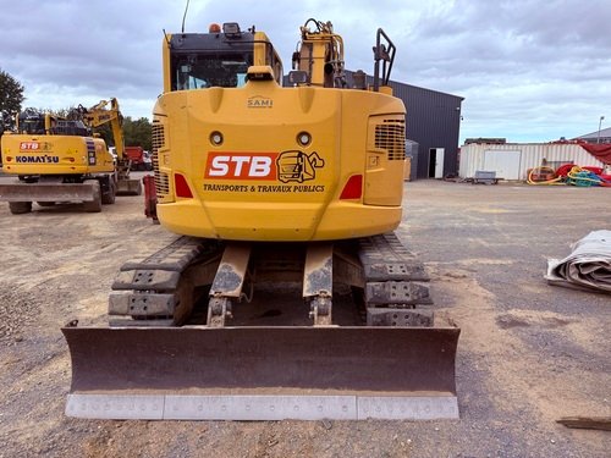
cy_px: 229
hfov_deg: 71.6
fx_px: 424
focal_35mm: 24
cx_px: 306
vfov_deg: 56.8
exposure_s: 1/1230
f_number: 1.78
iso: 100
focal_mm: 6.76
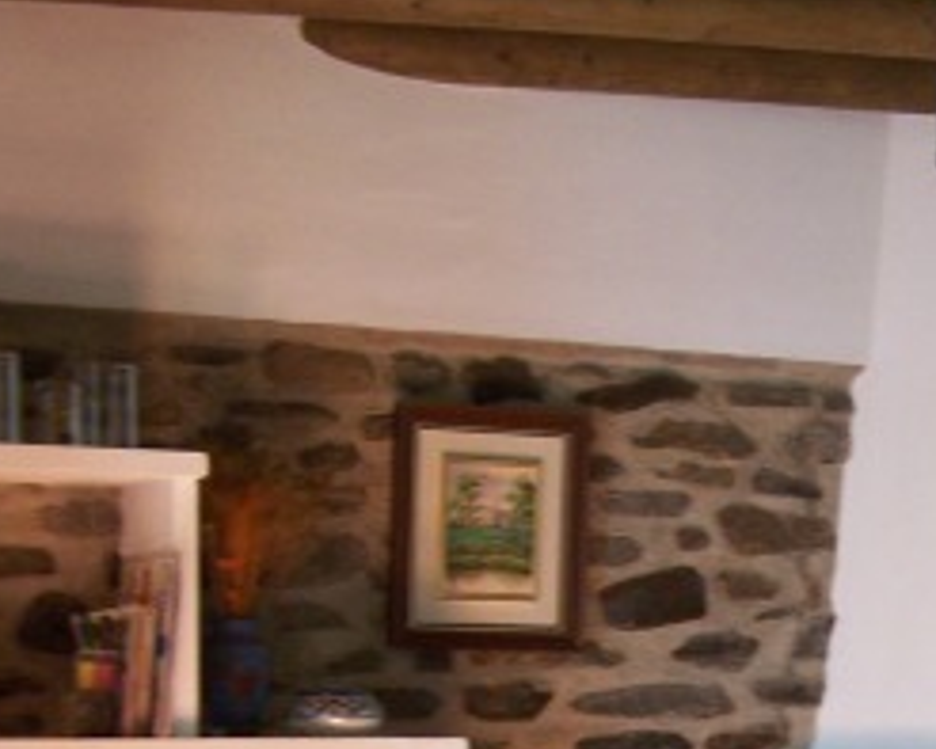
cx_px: 932
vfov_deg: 15.2
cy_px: 878
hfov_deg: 19.0
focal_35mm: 98
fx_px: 2716
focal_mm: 6.3
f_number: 2.8
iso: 140
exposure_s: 1/8
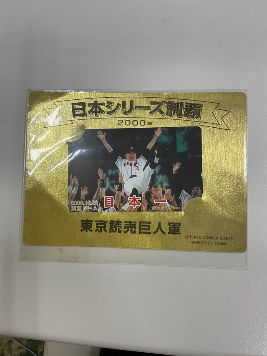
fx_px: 298
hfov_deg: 48.2
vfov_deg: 61.7
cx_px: 134
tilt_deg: -83.7
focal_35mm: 29
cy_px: 178
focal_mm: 3
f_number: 1.8
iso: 20
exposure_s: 1/120
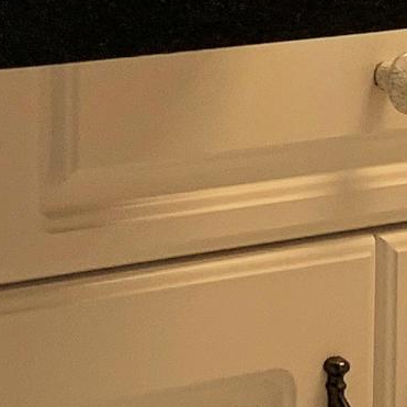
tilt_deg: +0.7
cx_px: -346
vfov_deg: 8.8
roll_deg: -1.6
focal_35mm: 186
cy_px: -425
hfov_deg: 9.0
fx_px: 2474
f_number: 1.8
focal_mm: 4.25
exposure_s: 1/120
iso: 50
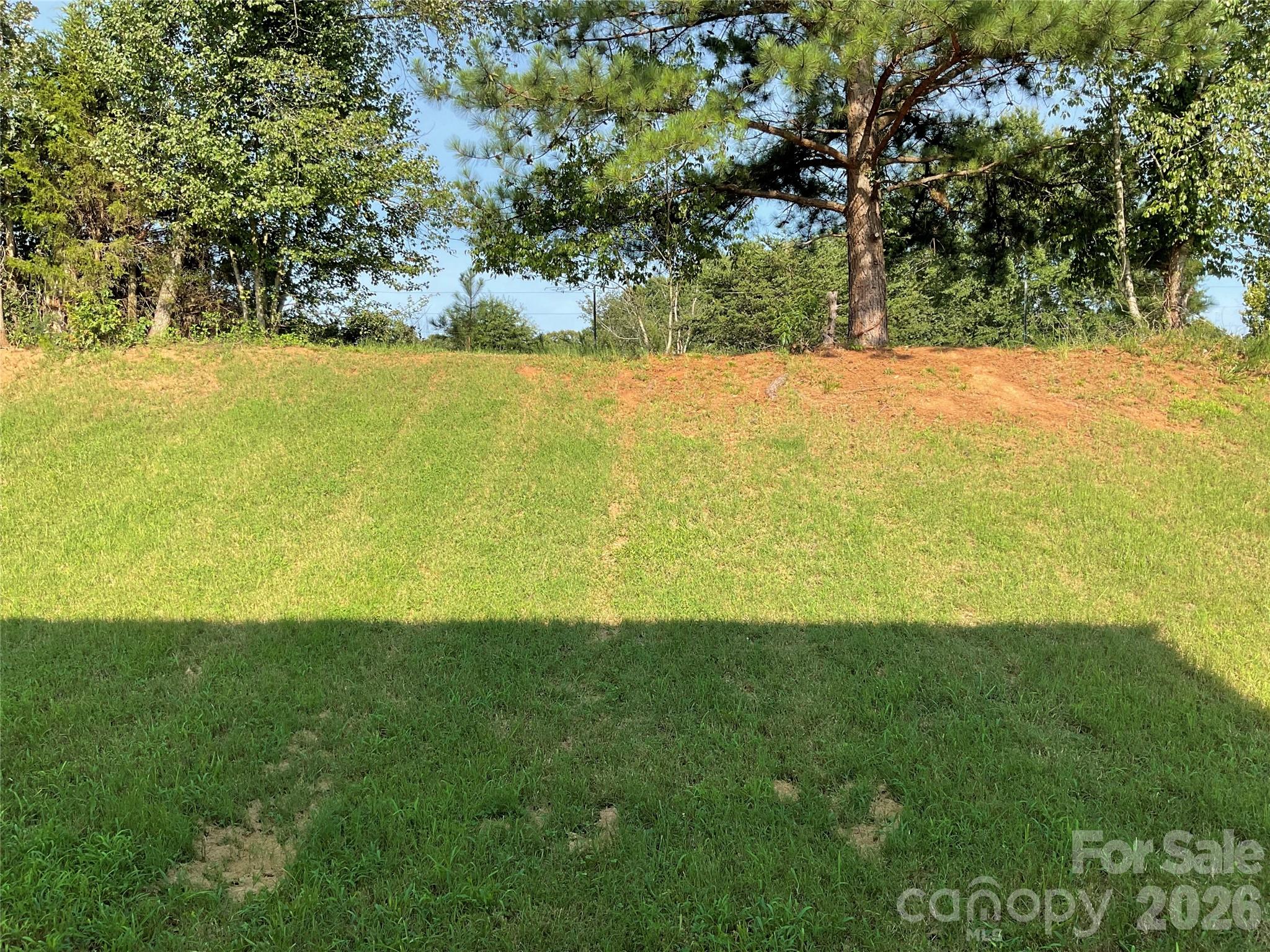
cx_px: 635
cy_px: 476
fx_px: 1064
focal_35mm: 29
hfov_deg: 61.7
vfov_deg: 48.2
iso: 16
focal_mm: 3
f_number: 1.8
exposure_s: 1/749
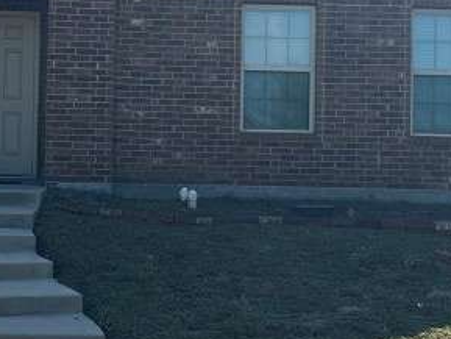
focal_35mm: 85
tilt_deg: +2.4
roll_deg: -1.3
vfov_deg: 17.4
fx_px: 1108
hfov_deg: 22.9
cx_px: 134
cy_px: 136
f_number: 1.78
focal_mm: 6.86
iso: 80
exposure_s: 1/7576
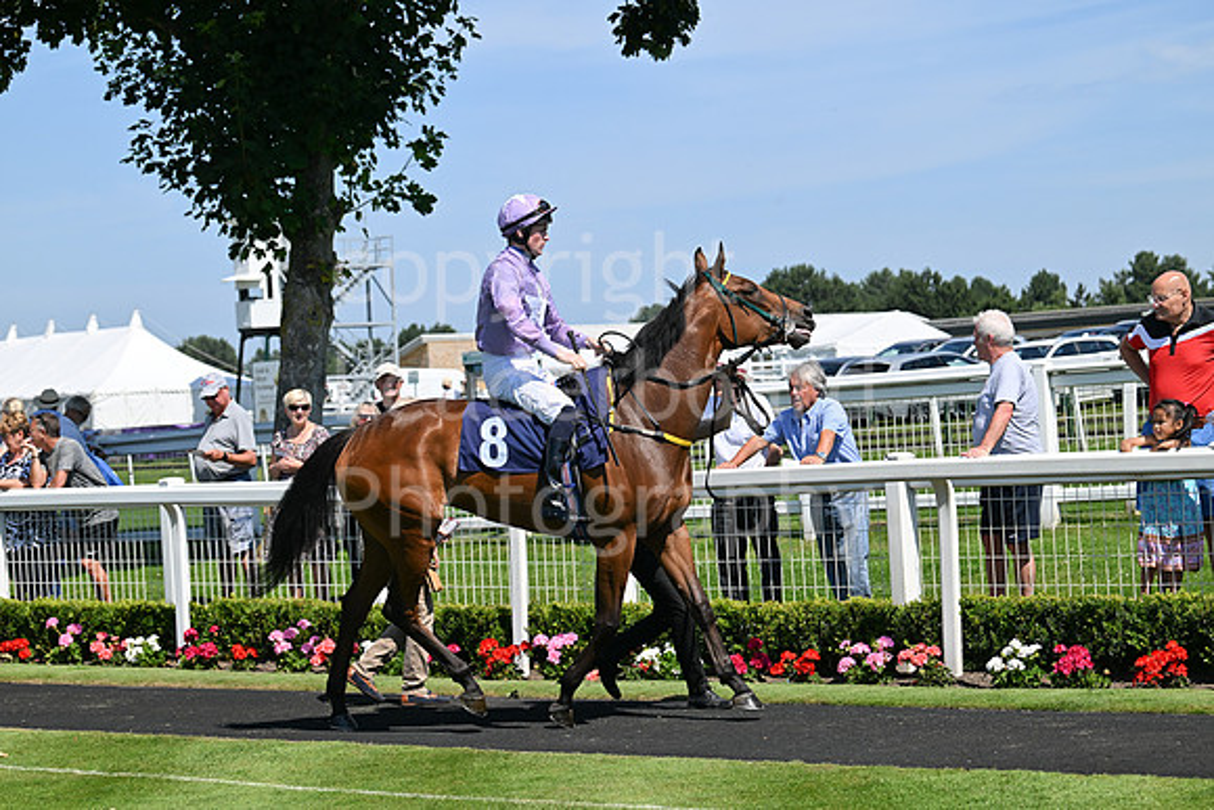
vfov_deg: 16.7
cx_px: 607
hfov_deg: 24.8
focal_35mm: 82
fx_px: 2766
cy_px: 405
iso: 400
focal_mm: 82
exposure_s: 1/3200
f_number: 5.6
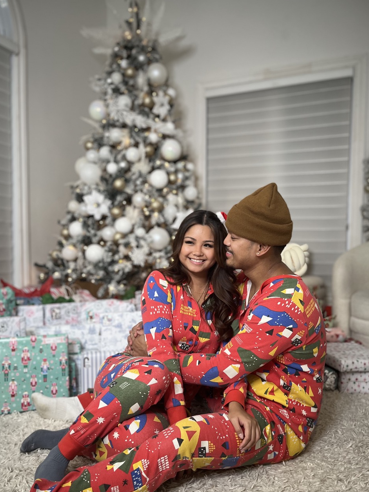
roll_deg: -0.6
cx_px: 182
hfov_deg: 48.2
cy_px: 267
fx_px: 412
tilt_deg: -2.8
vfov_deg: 61.6
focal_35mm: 29
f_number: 1.6
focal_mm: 5.1
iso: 200
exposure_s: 1/60
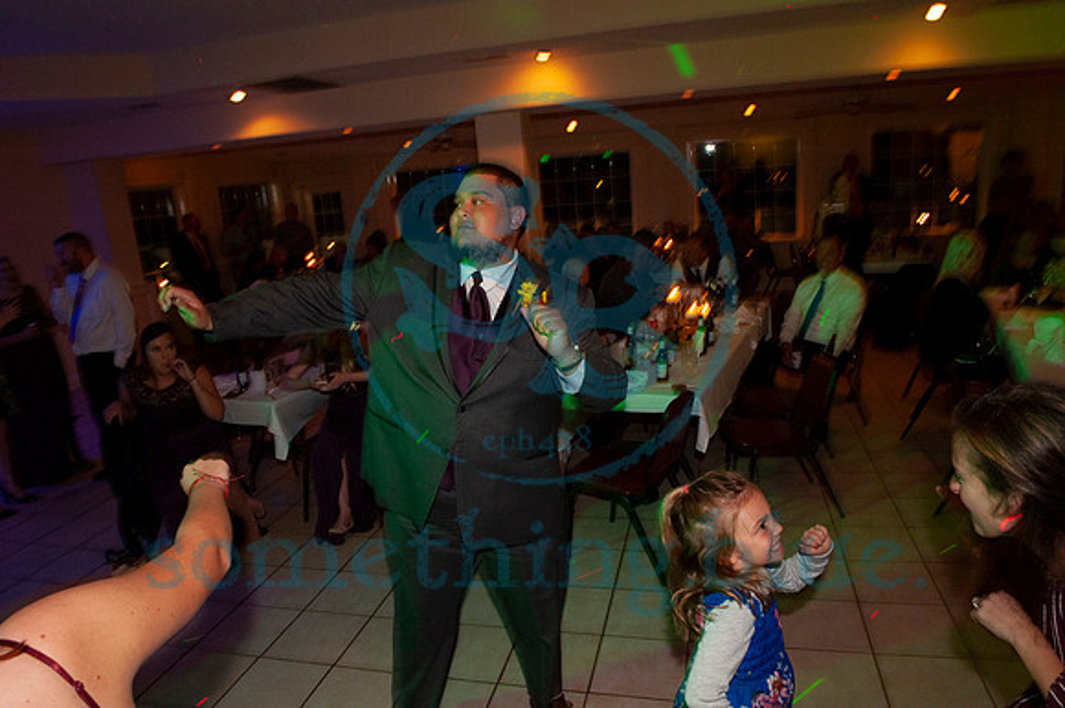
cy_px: 354
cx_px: 532
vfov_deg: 53.1
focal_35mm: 24
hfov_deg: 73.8
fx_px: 710
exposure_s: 1/30
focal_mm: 24
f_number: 10
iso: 2500
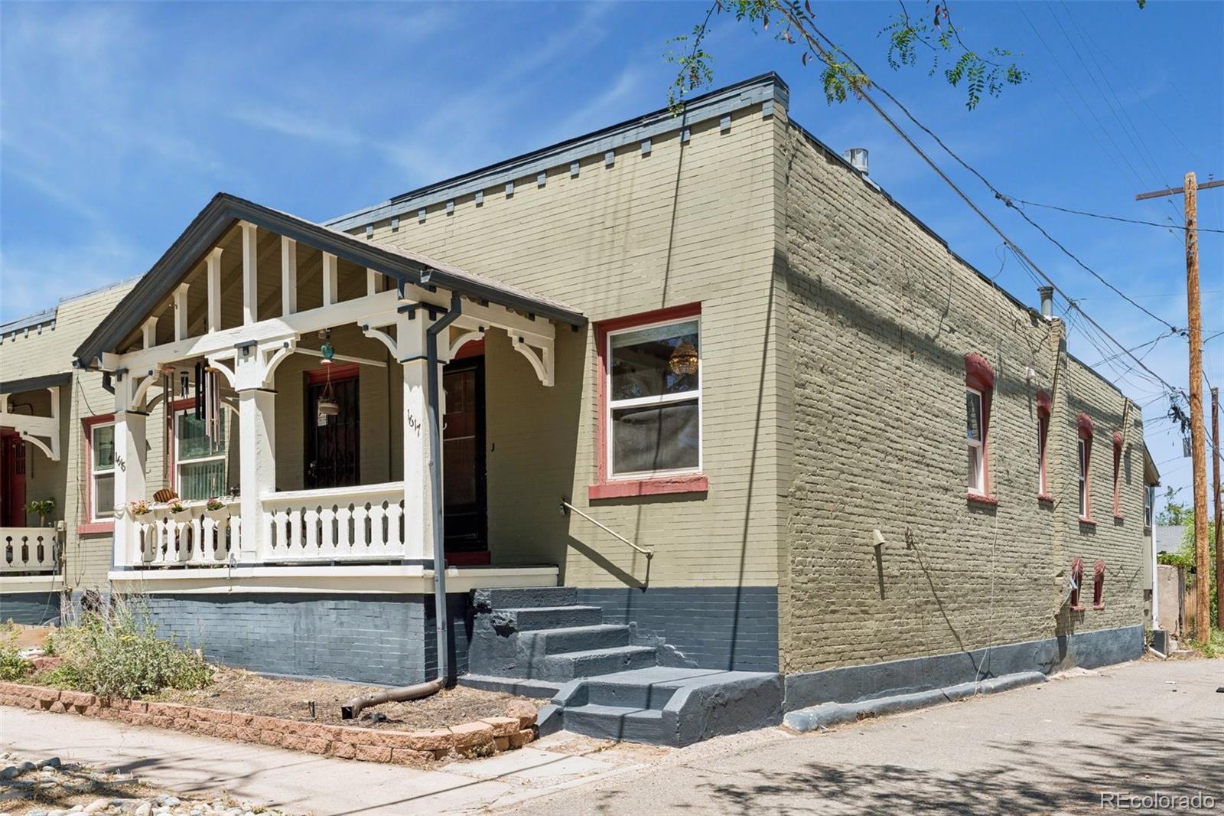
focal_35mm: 30
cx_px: 612
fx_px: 1020
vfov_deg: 43.6
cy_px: 408
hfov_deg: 61.9
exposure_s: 1/640
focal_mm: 30
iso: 400
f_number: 9
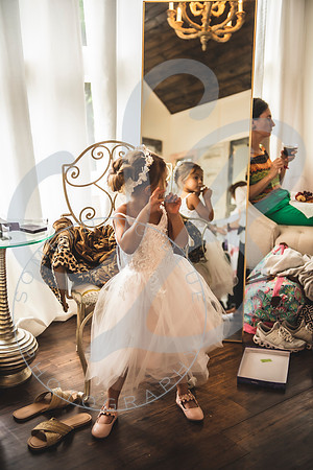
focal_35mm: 48
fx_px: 626
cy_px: 235
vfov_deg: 41.1
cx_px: 156
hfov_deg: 28.1
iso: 500
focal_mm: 48
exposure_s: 1/125
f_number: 2.8
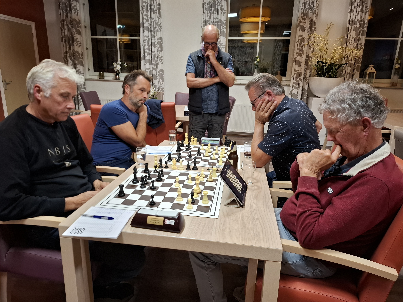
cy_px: 151
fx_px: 268
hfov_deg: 73.9
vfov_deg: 58.9
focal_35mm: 23
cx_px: 202
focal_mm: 5.54
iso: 250
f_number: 1.8
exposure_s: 1/50
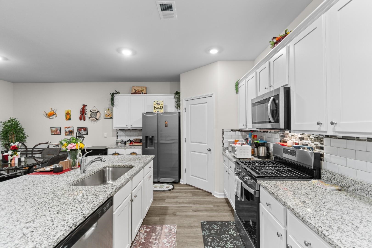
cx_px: 186
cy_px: 124
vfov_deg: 77.3
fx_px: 155
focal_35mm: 15
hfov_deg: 100.4
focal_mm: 10
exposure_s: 1/2
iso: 100
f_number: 4.5
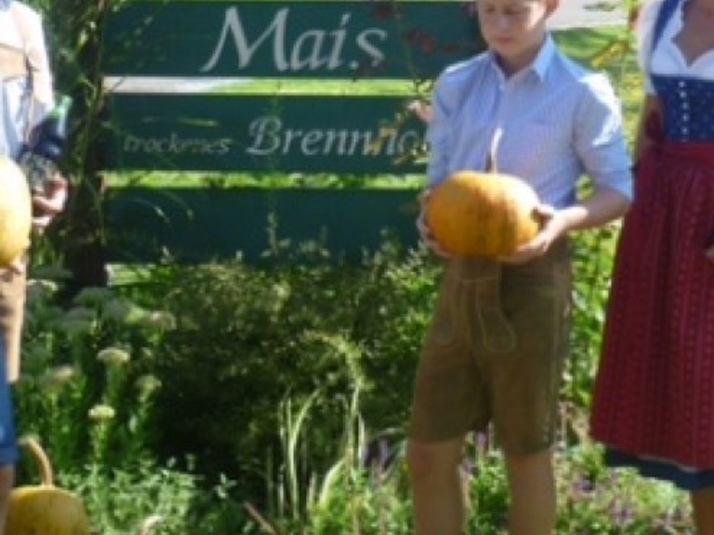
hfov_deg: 19.2
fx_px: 2103
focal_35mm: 102
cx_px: 451
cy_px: 85
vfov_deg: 14.4
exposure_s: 1/320
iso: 80
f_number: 3.3
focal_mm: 7.5
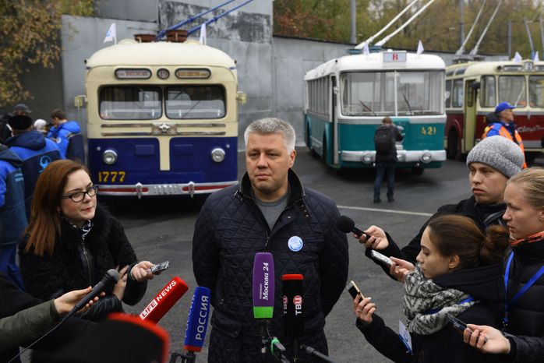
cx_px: 272
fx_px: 756
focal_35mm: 50
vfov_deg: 27.0
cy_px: 182
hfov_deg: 39.6
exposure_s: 1/160
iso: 1000
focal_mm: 50
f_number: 5.6
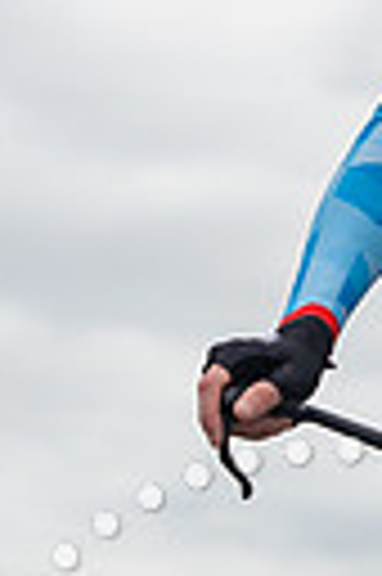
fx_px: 7548
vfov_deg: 4.4
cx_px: 726
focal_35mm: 473
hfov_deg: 2.9
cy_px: 401
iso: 100
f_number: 3.5
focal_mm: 62
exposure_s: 1/1000
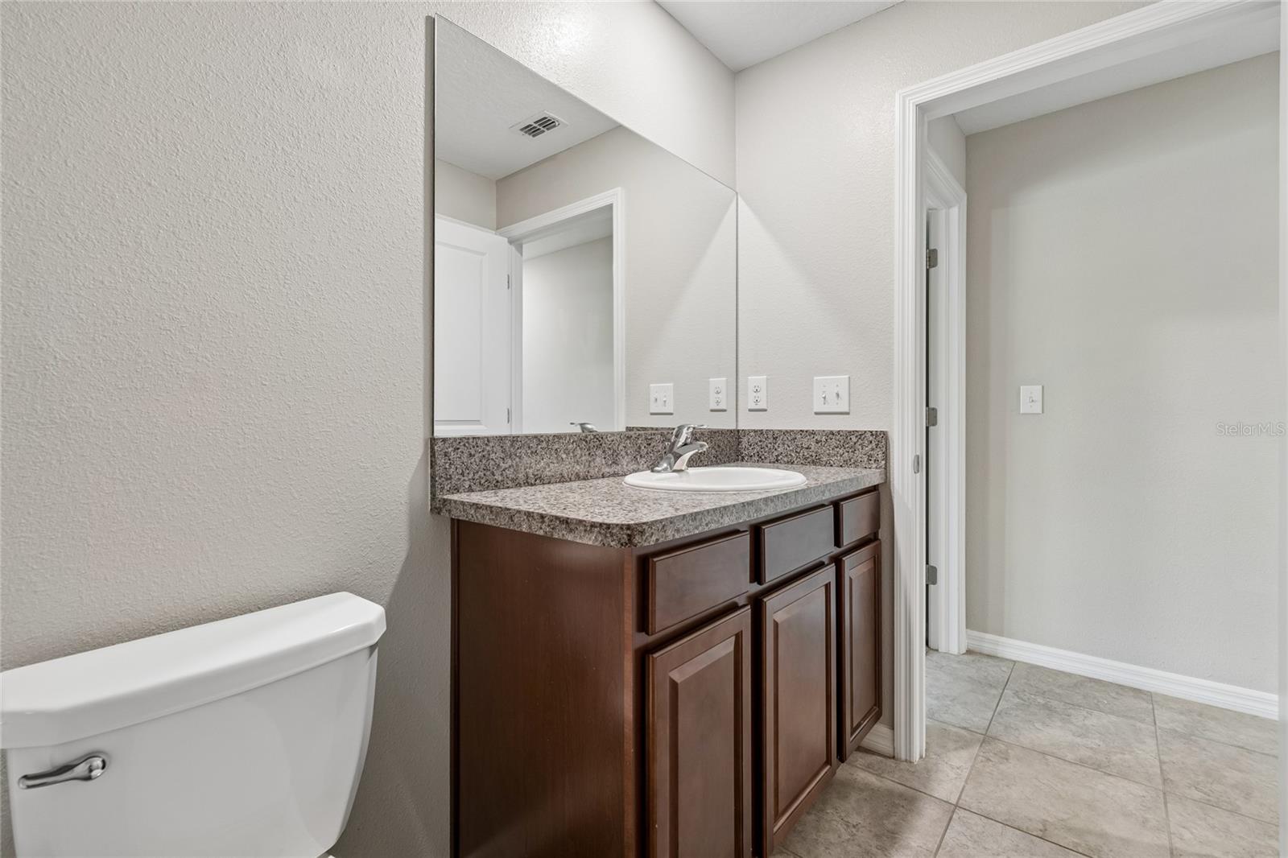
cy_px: 429
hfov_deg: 100.4
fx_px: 537
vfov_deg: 77.3
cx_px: 644
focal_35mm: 15
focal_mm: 10
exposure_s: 1
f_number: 7.1
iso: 100
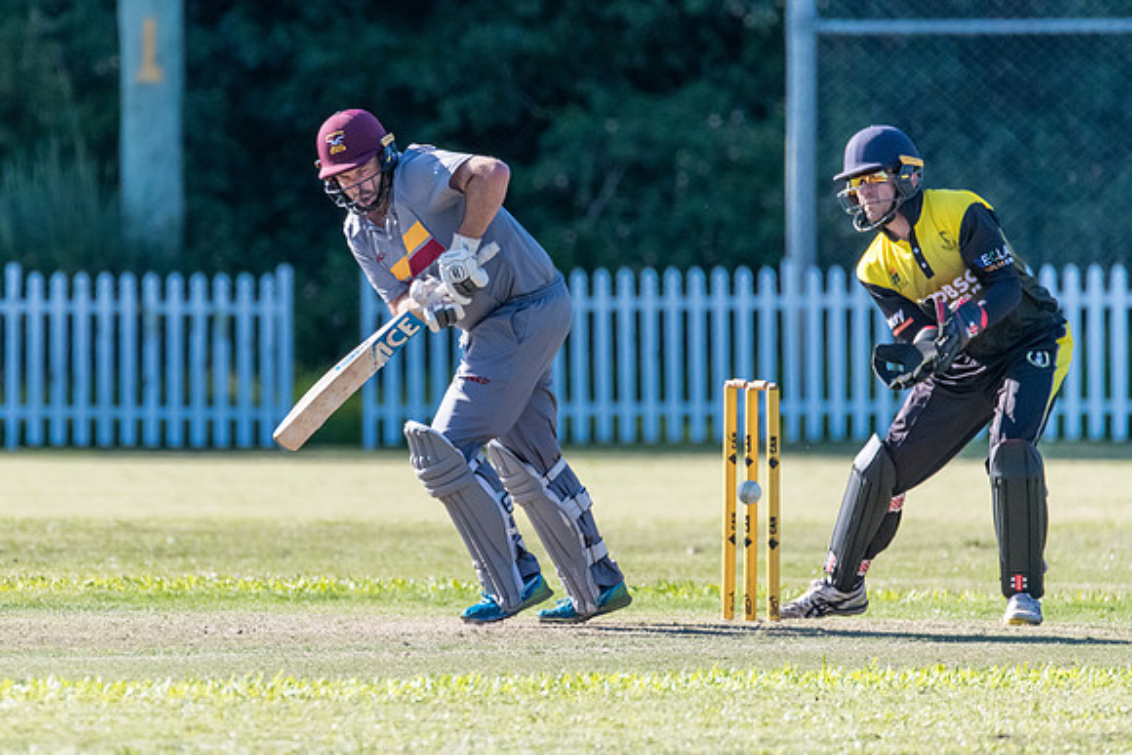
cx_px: 374
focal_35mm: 805
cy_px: 288
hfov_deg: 2.6
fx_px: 25329
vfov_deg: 1.7
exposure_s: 1/3200
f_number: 6.3
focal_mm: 600
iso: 2000
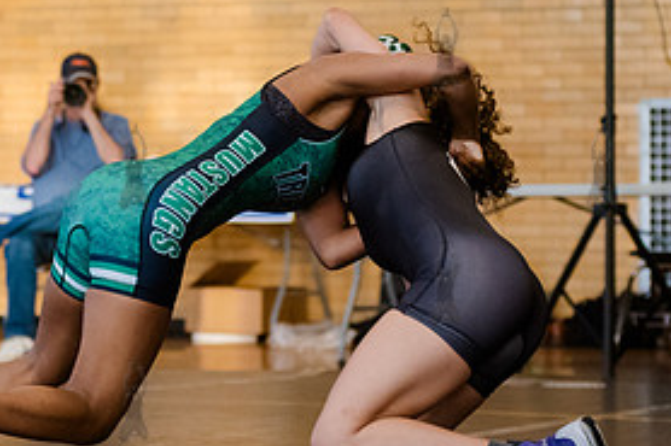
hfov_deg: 11.8
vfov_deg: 7.9
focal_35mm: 174
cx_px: 133
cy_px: 165
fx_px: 3241
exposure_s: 1/400
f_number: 3.5
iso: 4000
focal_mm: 80
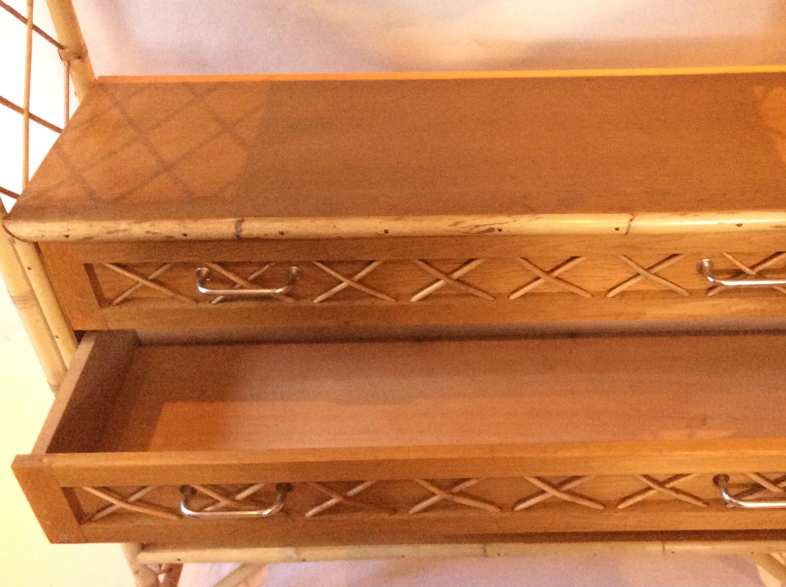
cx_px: 498
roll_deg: +3.0
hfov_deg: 44.4
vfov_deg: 34.2
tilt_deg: -40.4
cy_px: 269
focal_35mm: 42
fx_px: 952
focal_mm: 3.3
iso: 250
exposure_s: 1/25
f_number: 2.4
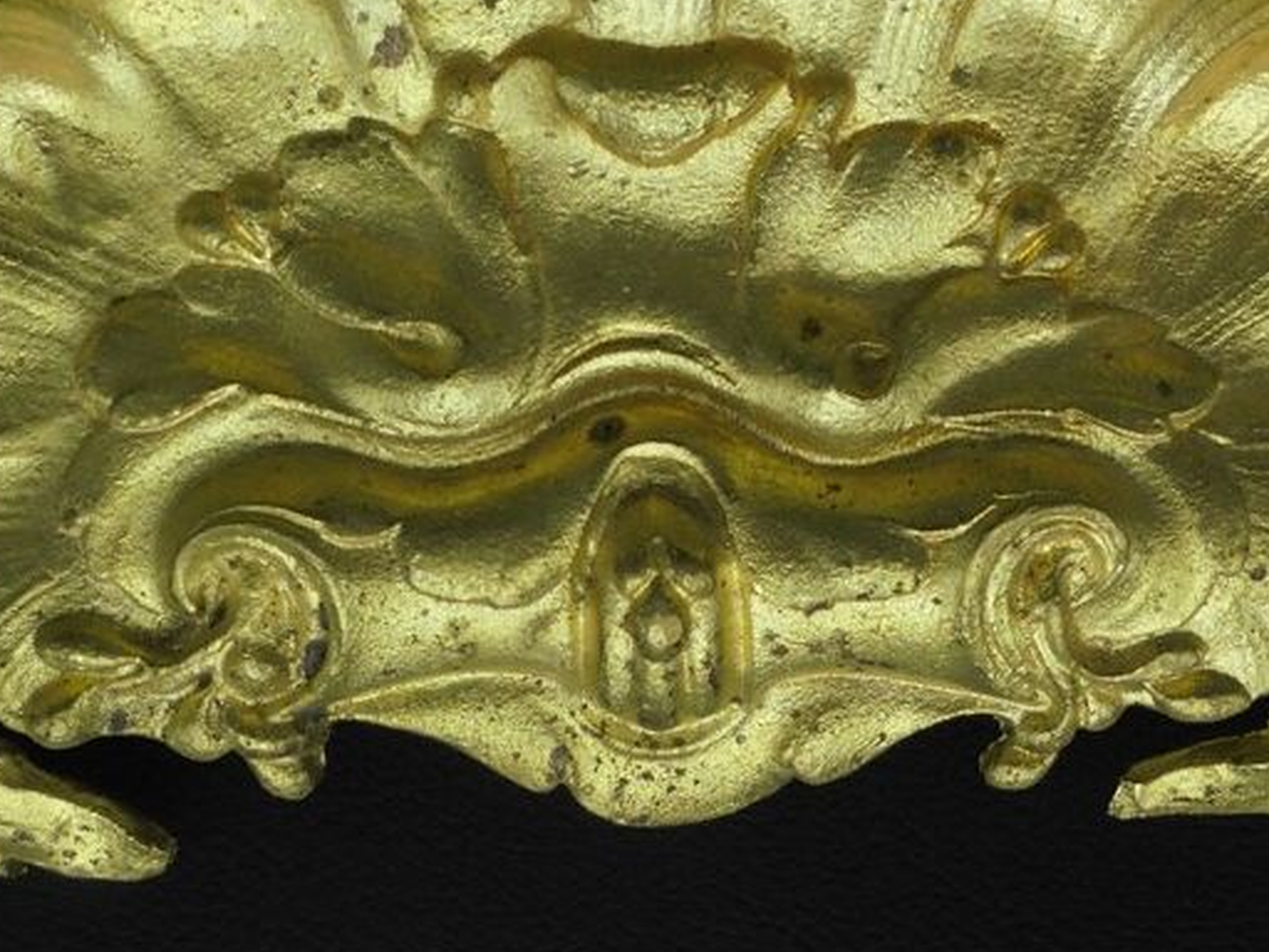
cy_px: 314
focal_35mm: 51
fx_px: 1870
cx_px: 721
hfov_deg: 37.4
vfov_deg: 28.4
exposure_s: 1/30
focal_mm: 5.3
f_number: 3.7
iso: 100
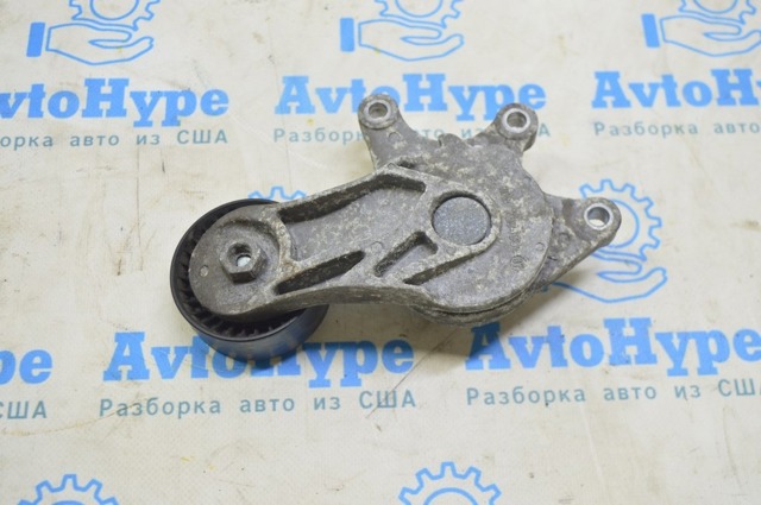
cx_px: 380
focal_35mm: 44
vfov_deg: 30.8
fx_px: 918
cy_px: 252
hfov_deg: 45.0
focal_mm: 29
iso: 400
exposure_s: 1/20
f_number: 5.6
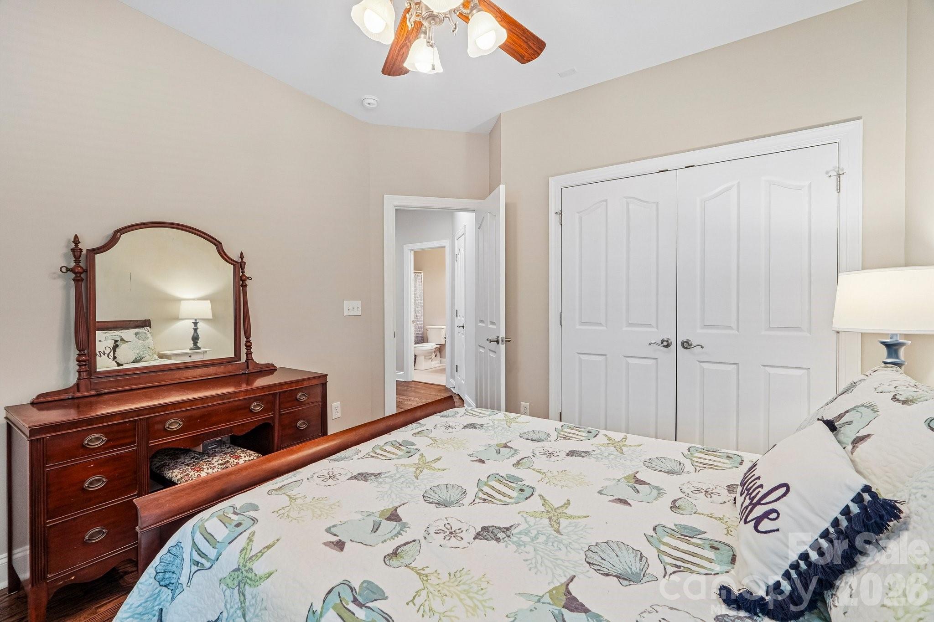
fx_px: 389
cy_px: 311
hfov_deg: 100.4
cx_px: 467
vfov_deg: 77.3
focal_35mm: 15
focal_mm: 10
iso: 400
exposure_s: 1/4
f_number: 8
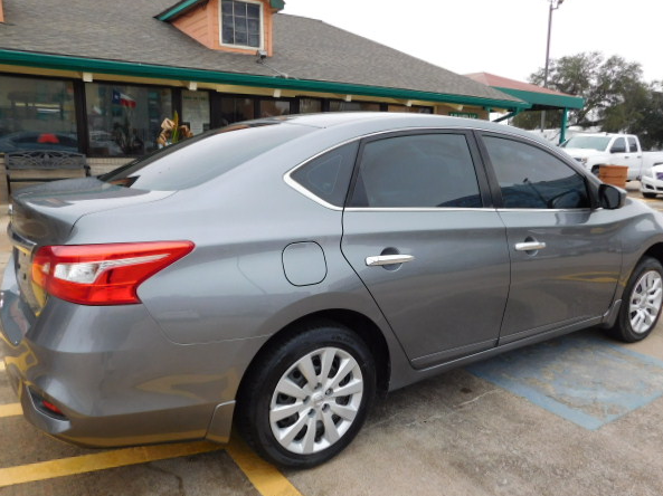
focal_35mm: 27
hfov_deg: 65.3
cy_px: 263
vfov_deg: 51.3
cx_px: 340
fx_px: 517
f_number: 3.1
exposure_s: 1/200
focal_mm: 4.5
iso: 125
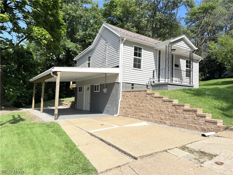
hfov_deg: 67.3
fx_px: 175
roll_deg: -1.8
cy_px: 88
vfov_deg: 53.1
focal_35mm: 26
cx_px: 116
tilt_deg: +4.0
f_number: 1.6
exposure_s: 1/4065
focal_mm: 5.96
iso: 50
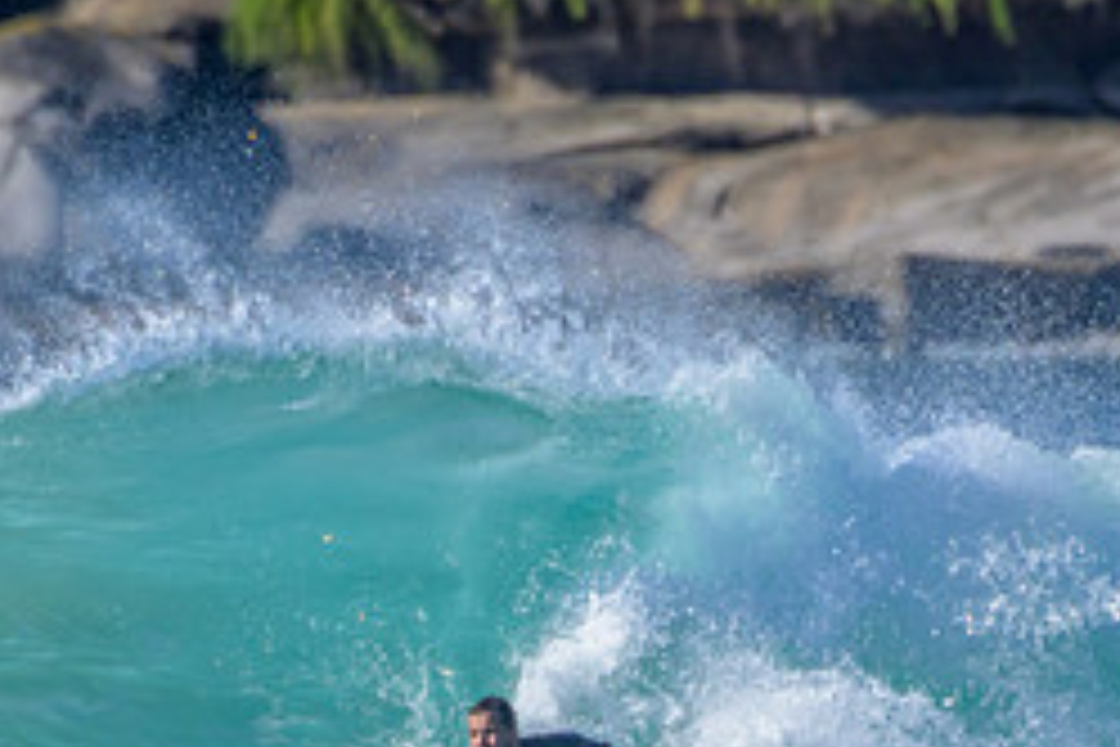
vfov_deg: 0.6
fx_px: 72483
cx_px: 360
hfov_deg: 0.9
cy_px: 862
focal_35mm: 2330
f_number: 11
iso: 1100
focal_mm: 1000
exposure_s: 1/2000
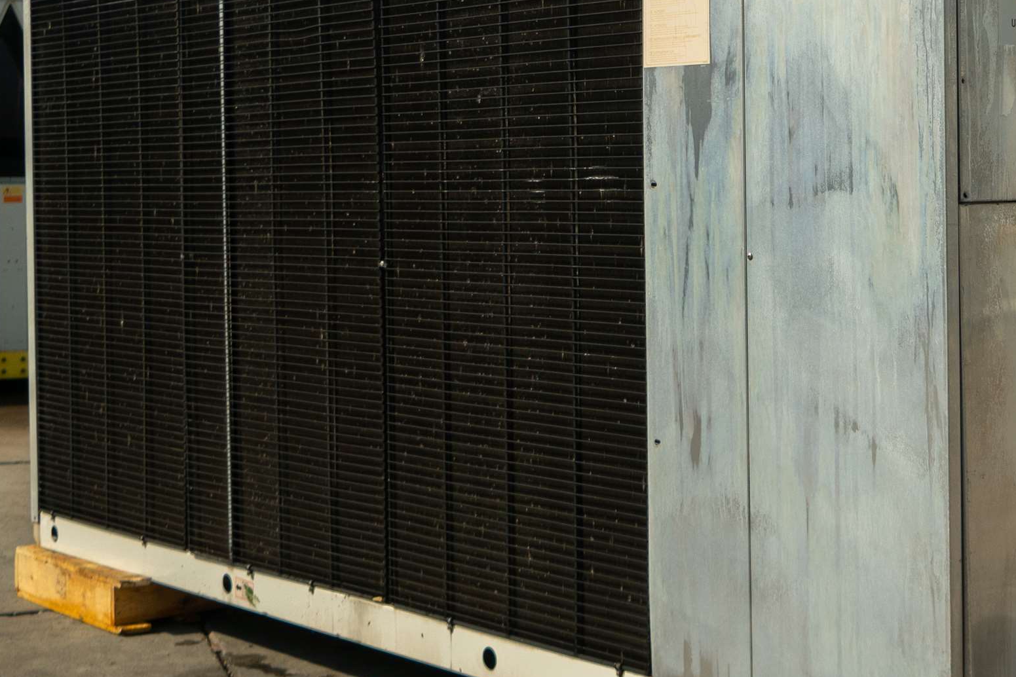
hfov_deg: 30.2
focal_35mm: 65
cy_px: 187
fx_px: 1834
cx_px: 816
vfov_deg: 20.8
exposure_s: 1/1600
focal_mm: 24
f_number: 4
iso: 400
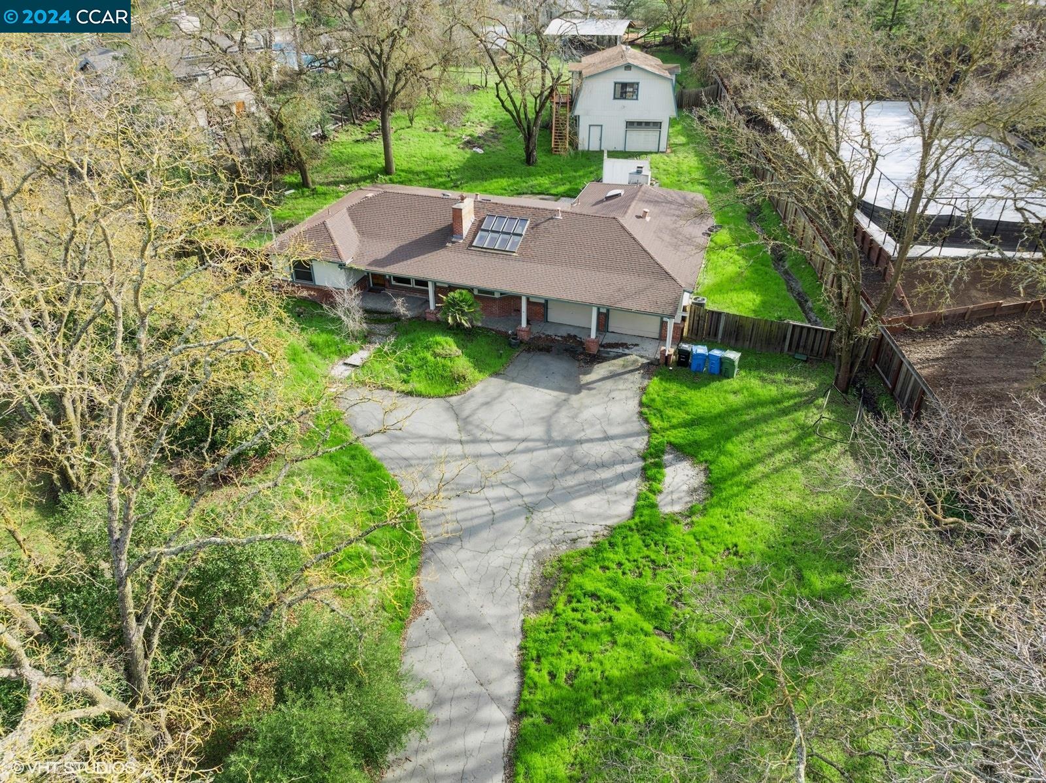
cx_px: 523
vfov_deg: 56.8
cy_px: 392
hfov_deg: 71.6
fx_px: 725
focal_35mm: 24
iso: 100
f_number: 2.8
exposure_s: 1/80
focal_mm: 12.29
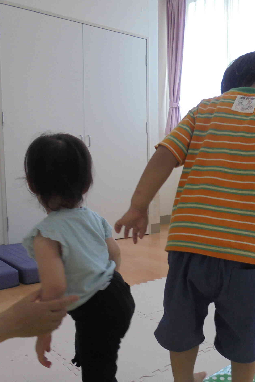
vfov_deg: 51.9
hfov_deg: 33.7
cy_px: 192
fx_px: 393
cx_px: 237
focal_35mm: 37
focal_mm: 4.6
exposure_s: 1/80
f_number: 3.5
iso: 100
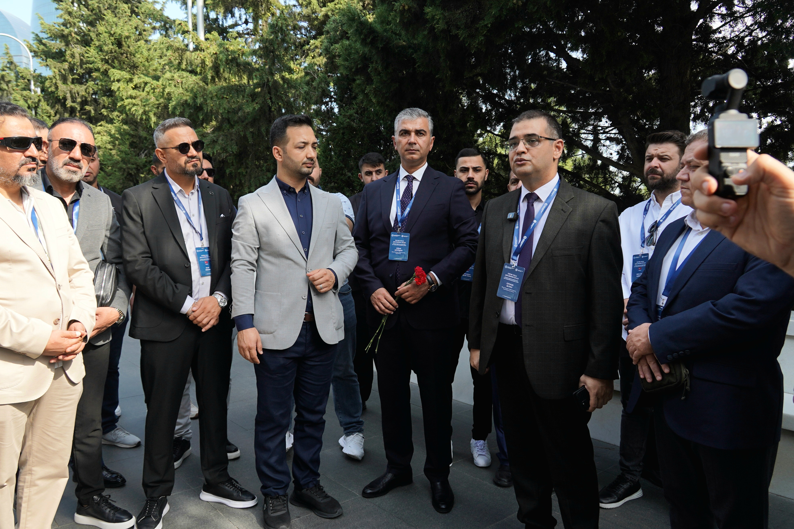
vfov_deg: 47.9
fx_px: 595
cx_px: 397
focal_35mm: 27
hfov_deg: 67.4
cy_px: 264
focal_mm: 18
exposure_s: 1/250
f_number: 5.6
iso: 160
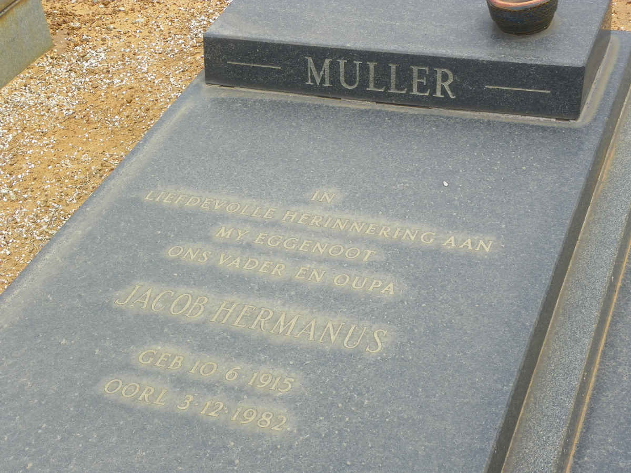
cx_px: 316
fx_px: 1094
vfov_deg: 24.4
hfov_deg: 32.2
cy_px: 236
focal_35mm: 60
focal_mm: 10.7
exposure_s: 1/160
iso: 64
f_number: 5
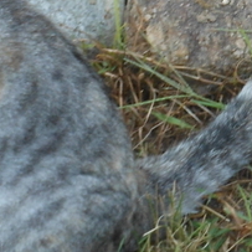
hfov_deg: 7.4
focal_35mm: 235
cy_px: -179
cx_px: 343
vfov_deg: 7.3
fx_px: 1936
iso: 80
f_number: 4.6
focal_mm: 8.1
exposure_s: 1/160
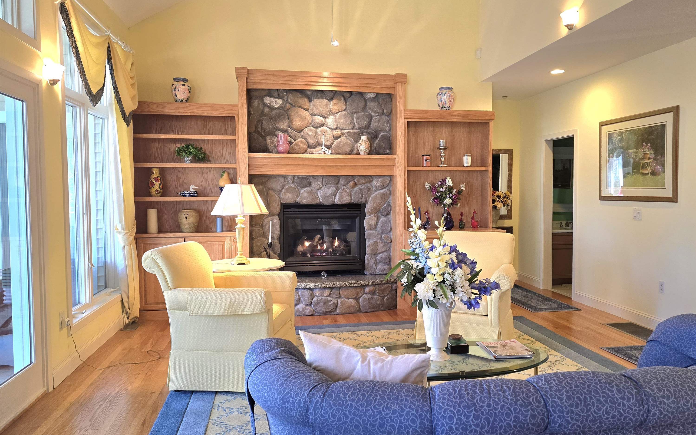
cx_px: 357
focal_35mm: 25
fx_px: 474
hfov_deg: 72.5
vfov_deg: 49.3
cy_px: 211
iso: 200
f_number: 1.7
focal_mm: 6.3
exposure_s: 1/120
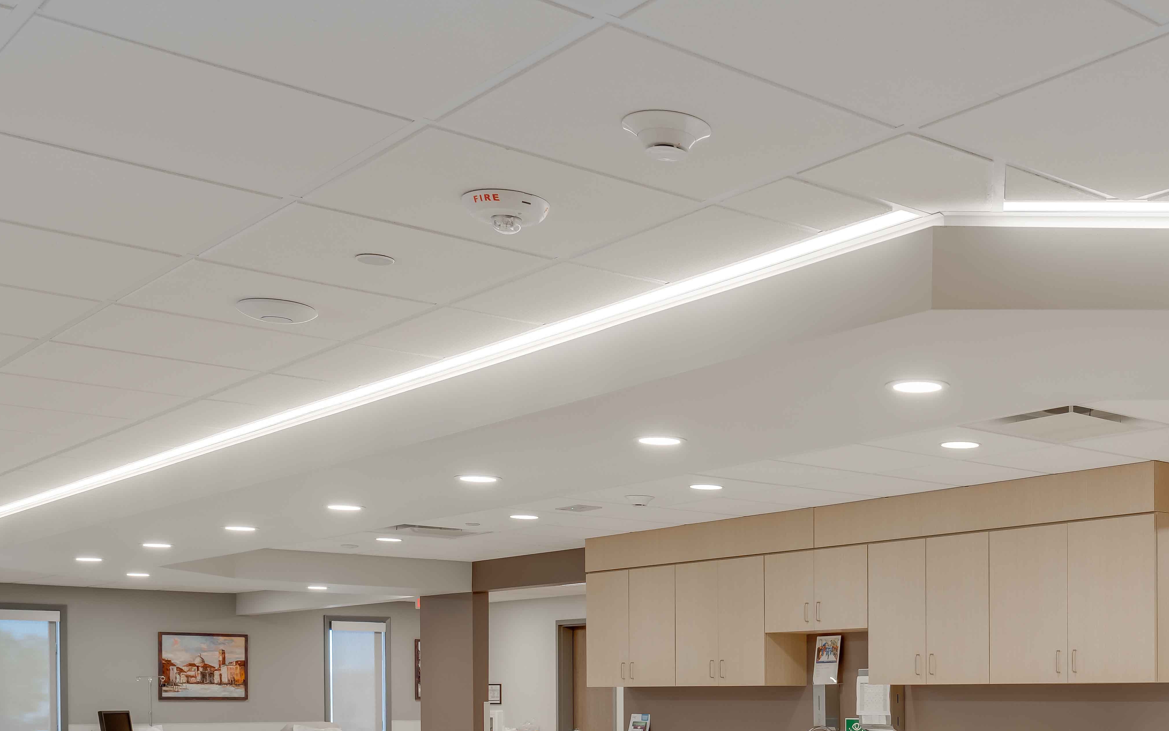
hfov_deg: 39.2
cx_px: 1023
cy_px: 714
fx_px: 1529
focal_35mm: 48
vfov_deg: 25.7
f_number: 6.3
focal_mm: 24
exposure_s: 1/400
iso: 320
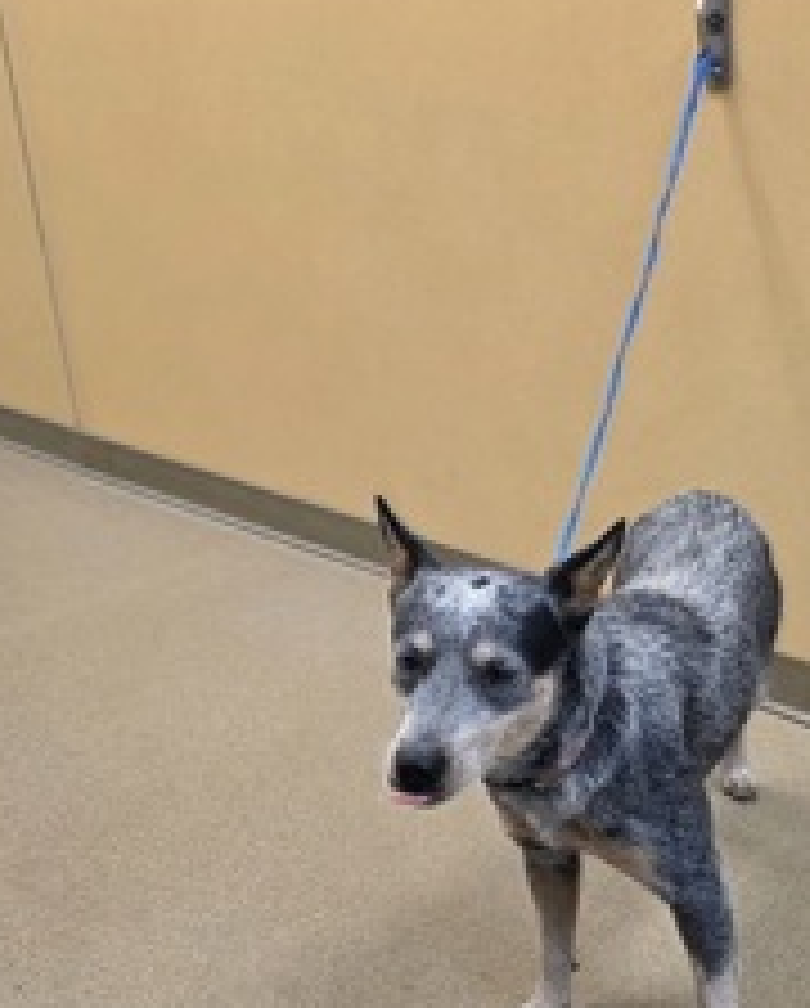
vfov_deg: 43.0
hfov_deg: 35.1
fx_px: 1255
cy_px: 698
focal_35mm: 42
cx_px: 596
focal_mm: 6.3
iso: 500
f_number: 1.7
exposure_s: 1/120
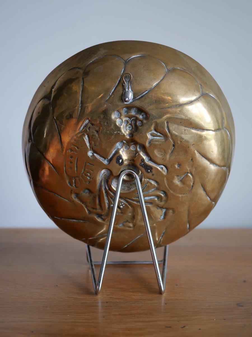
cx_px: 126
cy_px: 168
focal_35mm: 60
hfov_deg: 24.4
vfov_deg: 32.2
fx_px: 582
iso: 640
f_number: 2.8
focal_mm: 30
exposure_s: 1/60
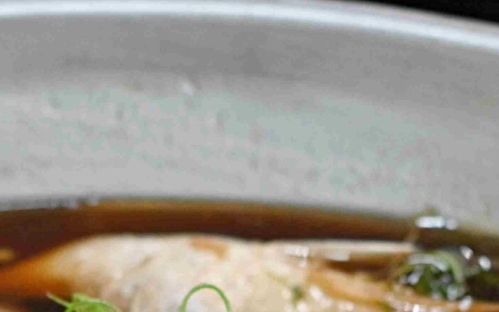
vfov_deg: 4.6
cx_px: 238
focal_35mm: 280
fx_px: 3808
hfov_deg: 7.5
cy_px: 589
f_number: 3.2
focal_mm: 50
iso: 500
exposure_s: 1/200
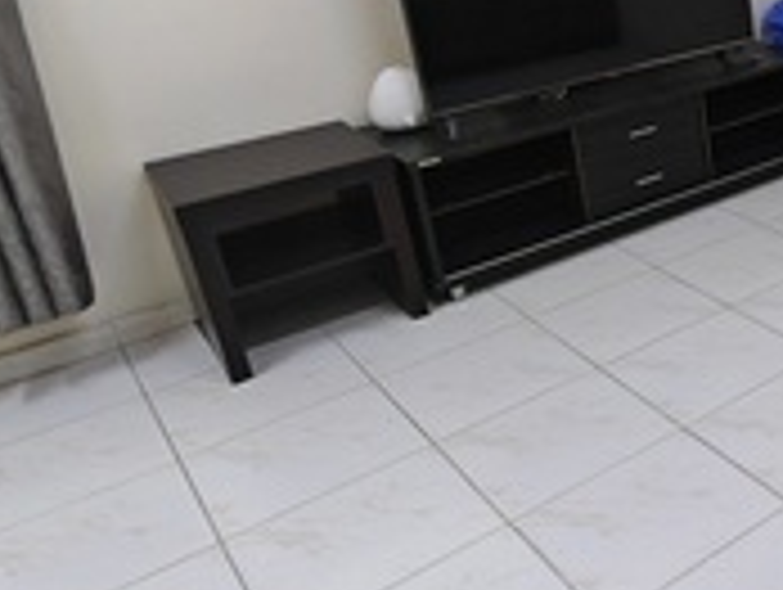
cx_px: 974
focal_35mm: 42
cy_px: 133
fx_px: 951
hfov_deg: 34.3
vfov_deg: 33.6
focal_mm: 1.96
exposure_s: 1/50
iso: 400
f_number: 2.2
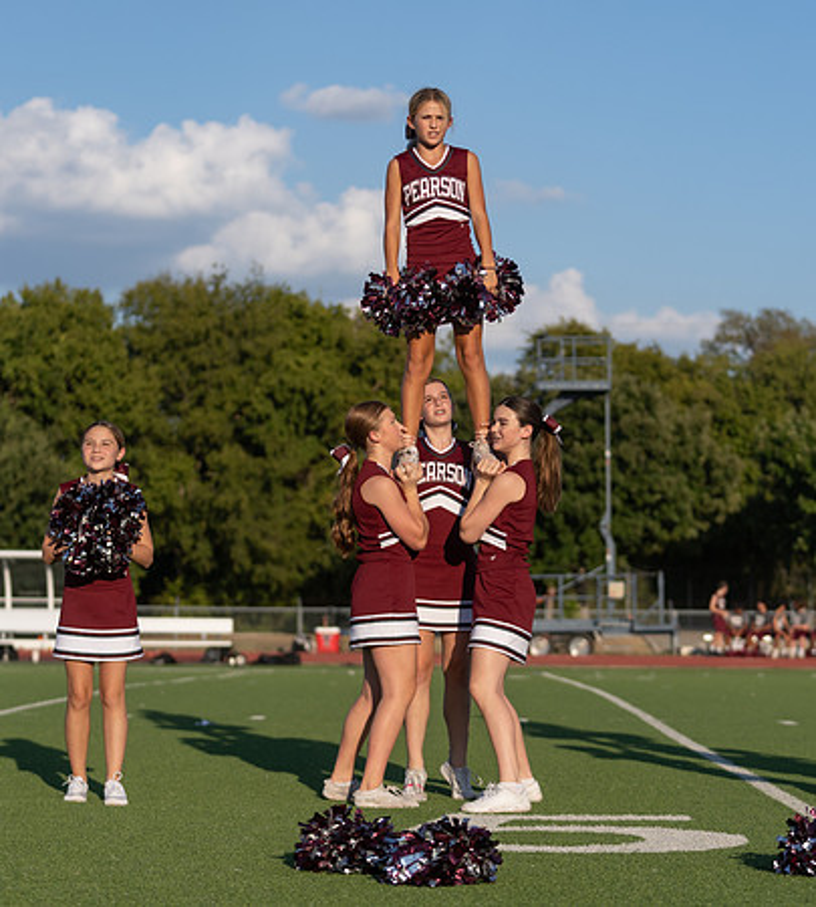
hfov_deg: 15.7
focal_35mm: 105
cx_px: 410
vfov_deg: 17.4
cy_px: 452
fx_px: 2956
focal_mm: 76
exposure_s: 1/2000
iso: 100
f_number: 2.8
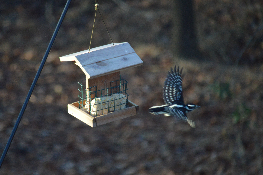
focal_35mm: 300
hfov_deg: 6.9
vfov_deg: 4.6
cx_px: 132
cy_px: 88
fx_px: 2190
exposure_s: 1/500
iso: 1100
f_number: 5.6
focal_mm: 200
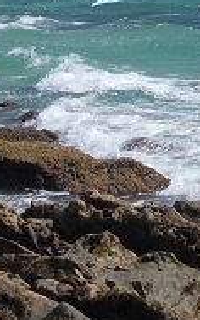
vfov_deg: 9.6
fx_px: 1876
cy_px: -78
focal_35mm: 215
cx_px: 61
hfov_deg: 6.1
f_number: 8
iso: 80
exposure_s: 1/200
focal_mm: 8.5
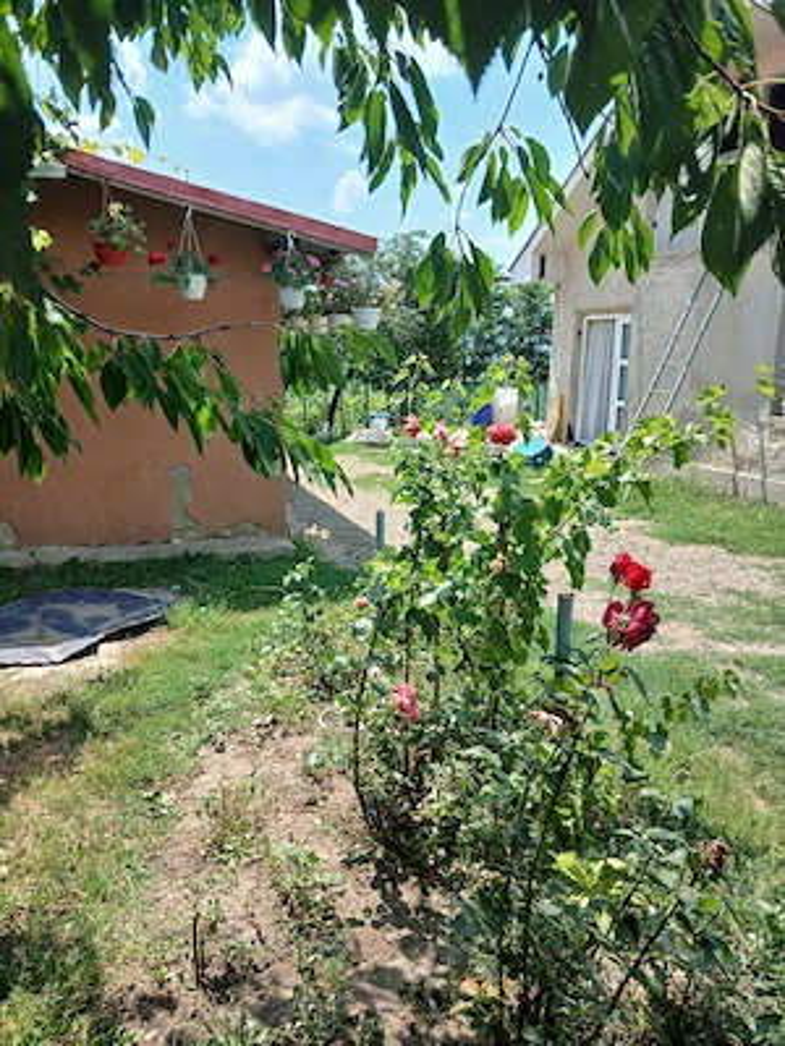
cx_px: 392
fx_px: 816
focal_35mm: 27
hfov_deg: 51.4
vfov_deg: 65.3
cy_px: 523
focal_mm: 3.98
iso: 20
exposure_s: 1/323
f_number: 1.8
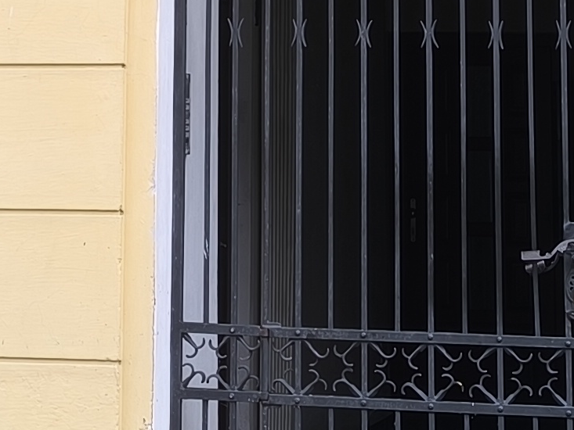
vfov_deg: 11.2
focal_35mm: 128
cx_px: 184
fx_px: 2123
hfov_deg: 15.4
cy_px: -171
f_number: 1.65
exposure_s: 1/215
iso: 50
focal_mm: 6.14
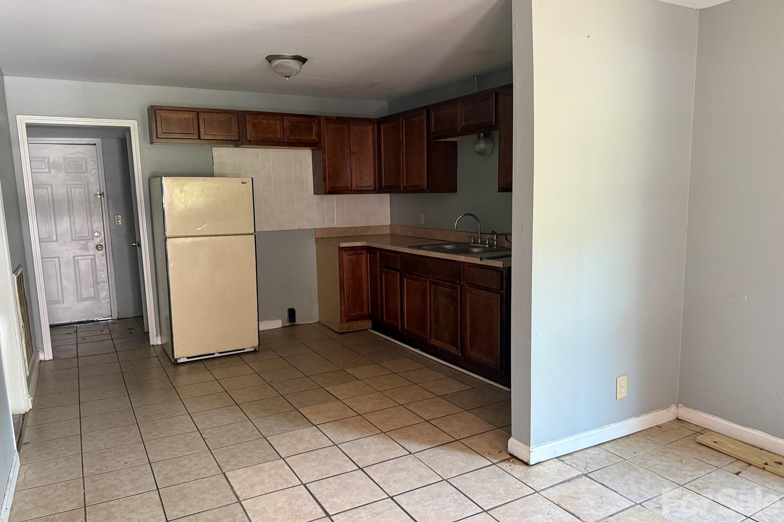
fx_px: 544
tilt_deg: -5.6
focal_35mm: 25
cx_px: 392
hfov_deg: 71.5
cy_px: 270
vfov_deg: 51.3
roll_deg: +1.4
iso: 320
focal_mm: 6.76
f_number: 1.78
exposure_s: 1/60
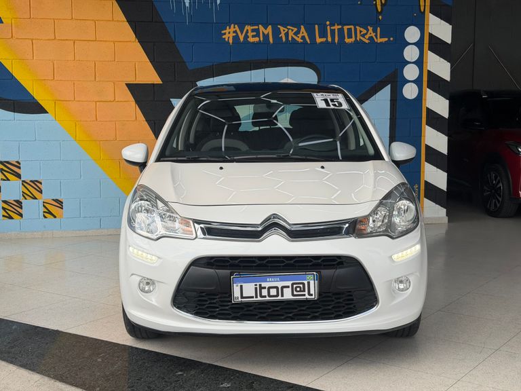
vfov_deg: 30.3
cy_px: 196
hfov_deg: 39.7
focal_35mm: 48
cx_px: 260
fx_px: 722
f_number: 1.78
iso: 64
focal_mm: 6.76
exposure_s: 1/1264
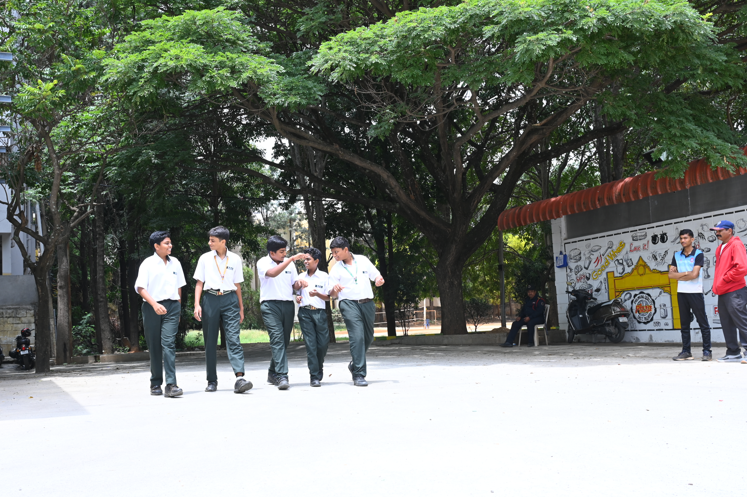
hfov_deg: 52.3
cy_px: 267
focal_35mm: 37
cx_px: 326
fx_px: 759
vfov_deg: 36.3
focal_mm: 31.5
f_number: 9
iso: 250
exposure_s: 1/160
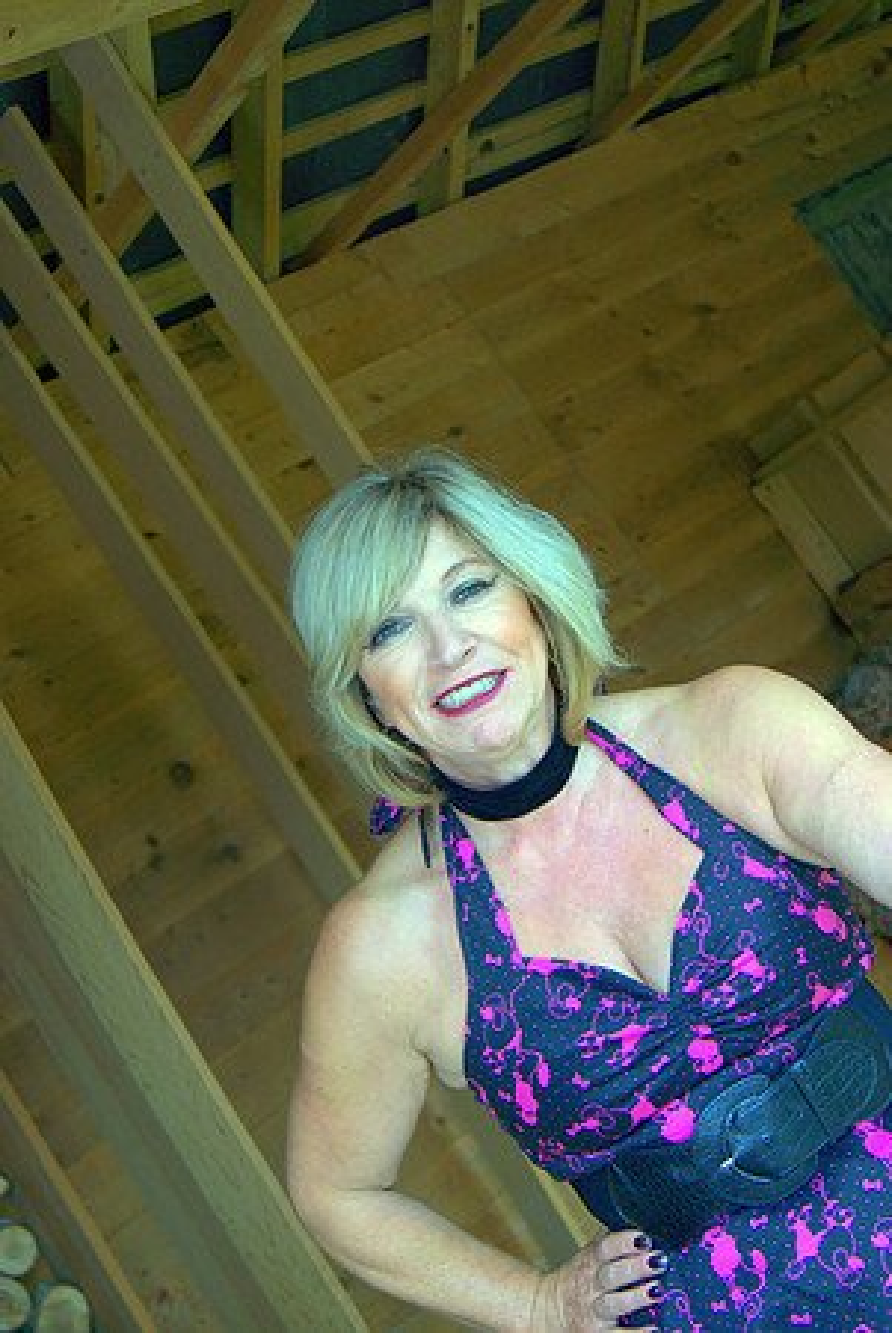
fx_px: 1947
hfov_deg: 25.8
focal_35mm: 52
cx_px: 446
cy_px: 666
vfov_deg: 37.8
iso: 100
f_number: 5
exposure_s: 1/200
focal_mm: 35
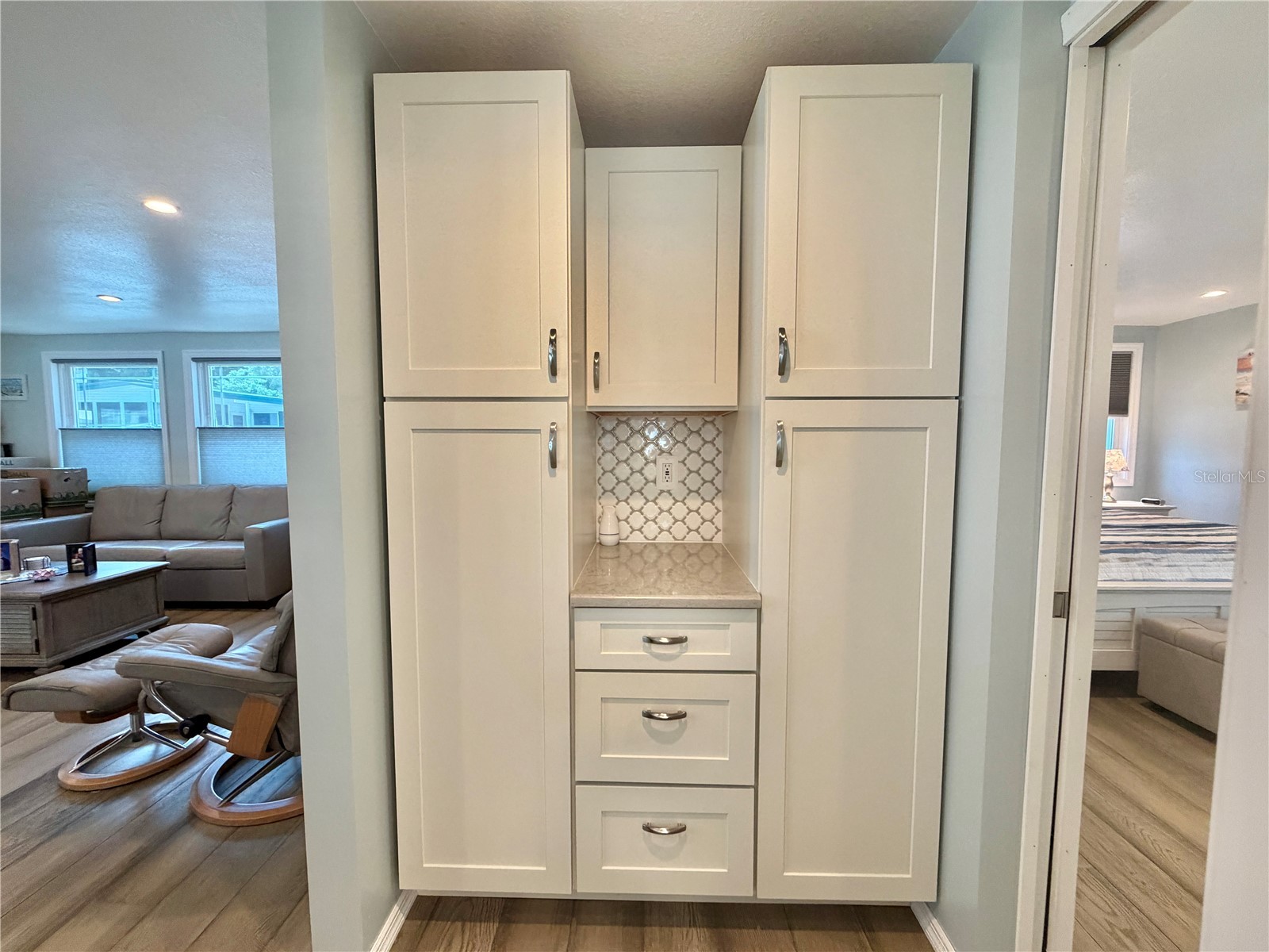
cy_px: 476
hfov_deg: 102.1
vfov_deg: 85.7
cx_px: 634
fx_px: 513
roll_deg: +0.2
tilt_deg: -4.5
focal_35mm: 14
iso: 320
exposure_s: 1/120
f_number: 2.2
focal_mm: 2.22
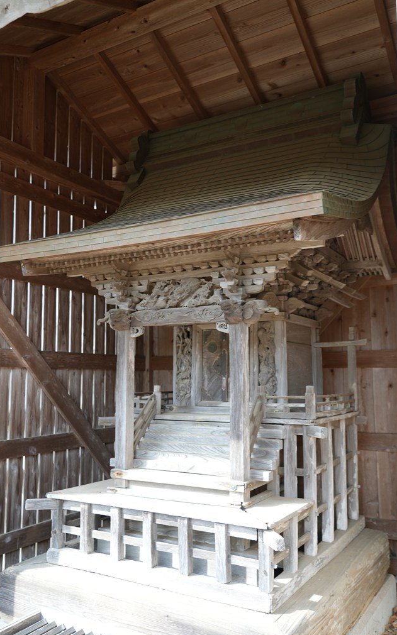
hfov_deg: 40.6
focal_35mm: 31
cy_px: 321
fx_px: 537
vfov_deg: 61.2
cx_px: 201
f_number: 4
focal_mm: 30
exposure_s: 1/60
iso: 200
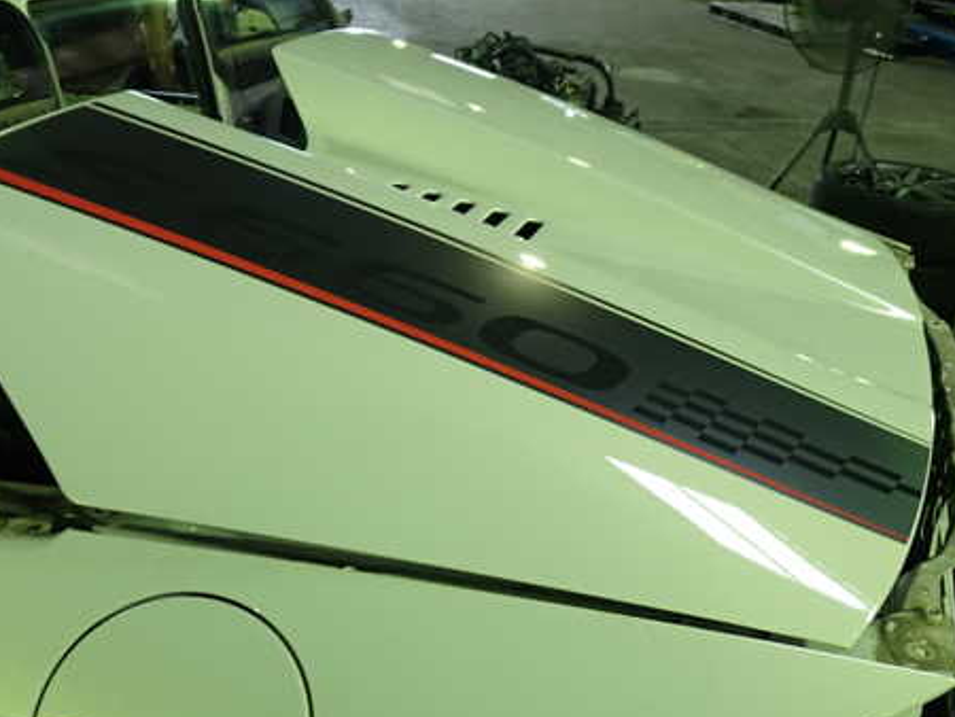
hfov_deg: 46.8
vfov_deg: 35.9
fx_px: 1104
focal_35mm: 40
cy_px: 305
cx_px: 461
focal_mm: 5.4
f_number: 2.3
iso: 250
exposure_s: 1/30
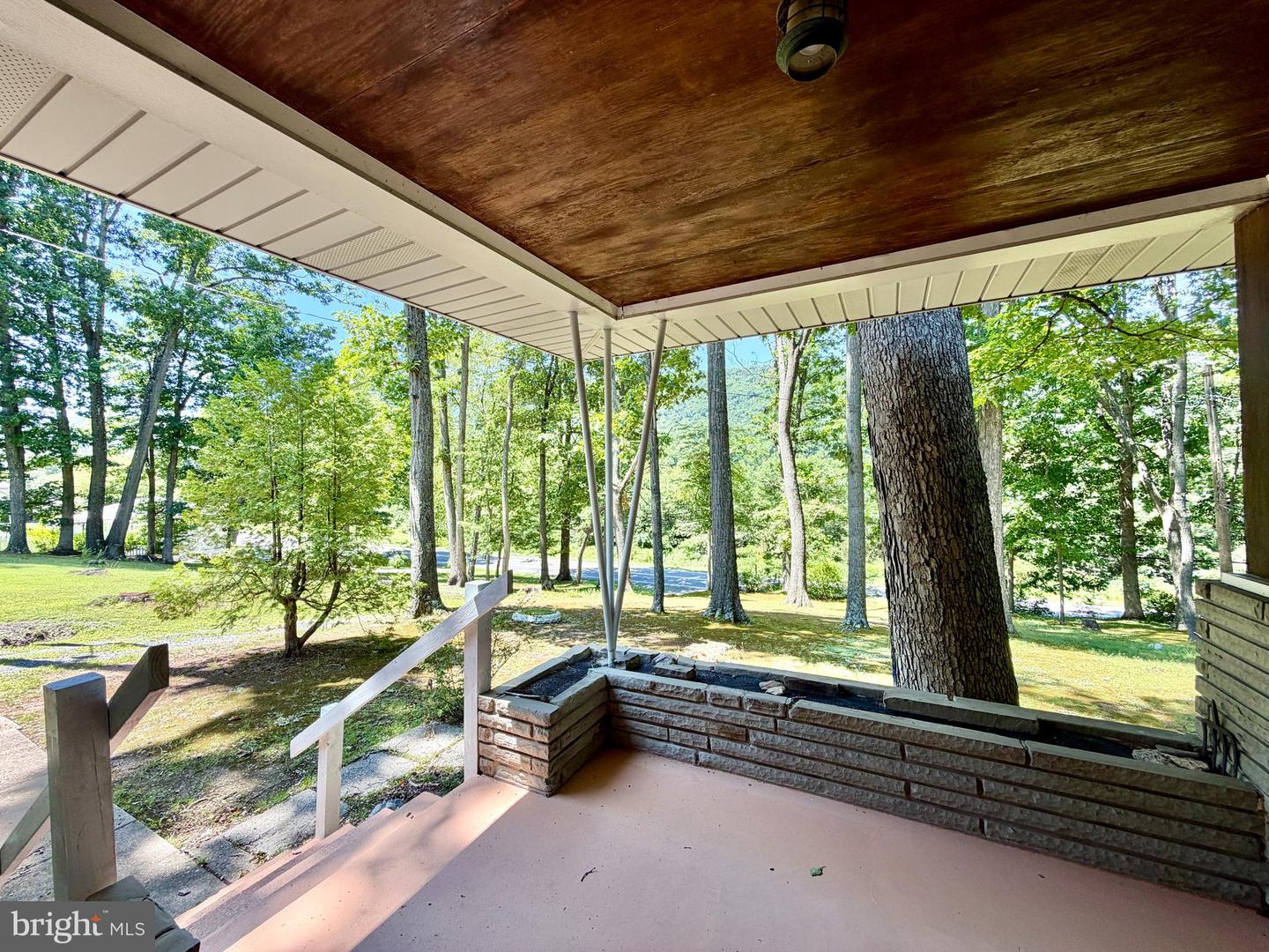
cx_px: 634
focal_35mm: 14
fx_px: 513
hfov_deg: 102.1
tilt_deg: +1.1
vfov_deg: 85.7
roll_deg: +1.4
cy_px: 476
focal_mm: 2.22
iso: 40
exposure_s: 1/205
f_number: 2.2
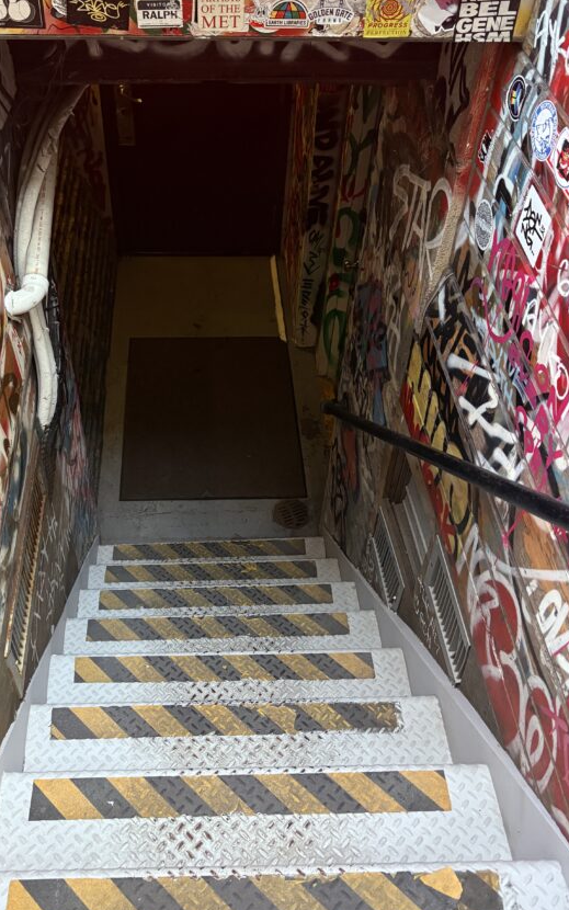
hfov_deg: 37.0
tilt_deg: -45.0
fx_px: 843
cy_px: 378
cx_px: 206
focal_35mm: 34
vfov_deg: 56.4
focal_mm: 5.96
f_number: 1.6
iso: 400
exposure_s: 1/60
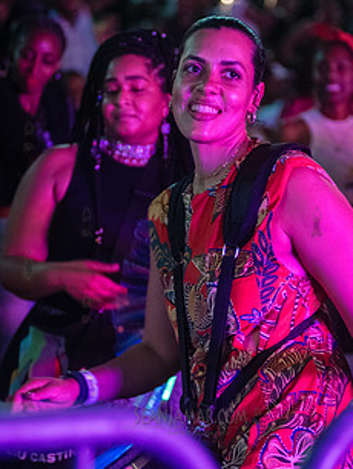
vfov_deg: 17.4
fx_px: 1534
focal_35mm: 113
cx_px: 201
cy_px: 265
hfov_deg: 13.1
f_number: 2.8
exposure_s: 1/125
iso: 5000
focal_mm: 80
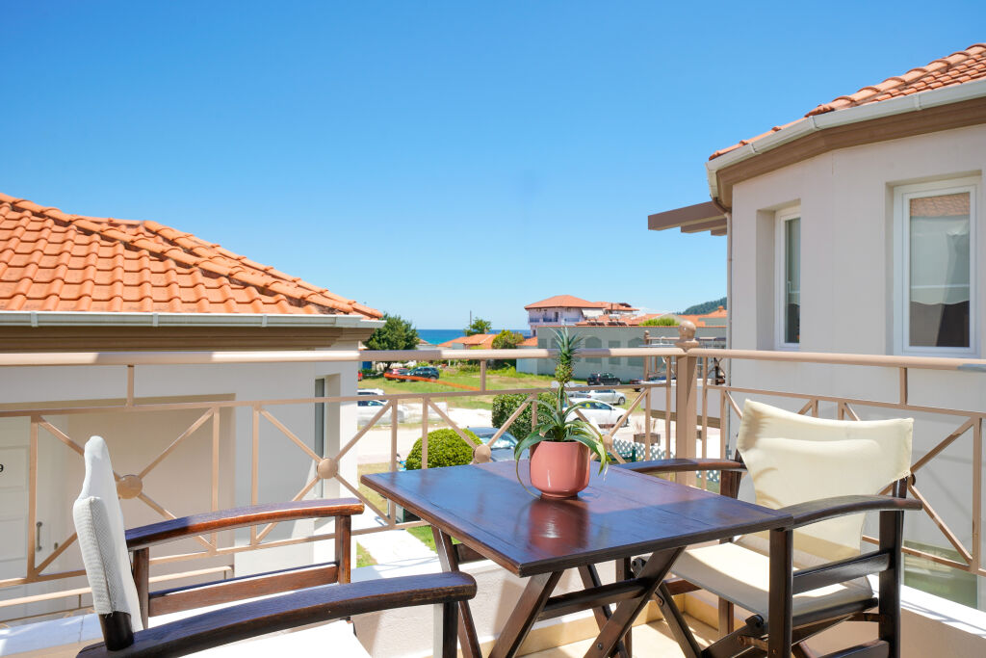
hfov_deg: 73.7
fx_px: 657
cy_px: 329
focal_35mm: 24
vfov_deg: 53.1
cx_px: 493
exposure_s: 1/250
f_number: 10
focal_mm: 24
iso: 200
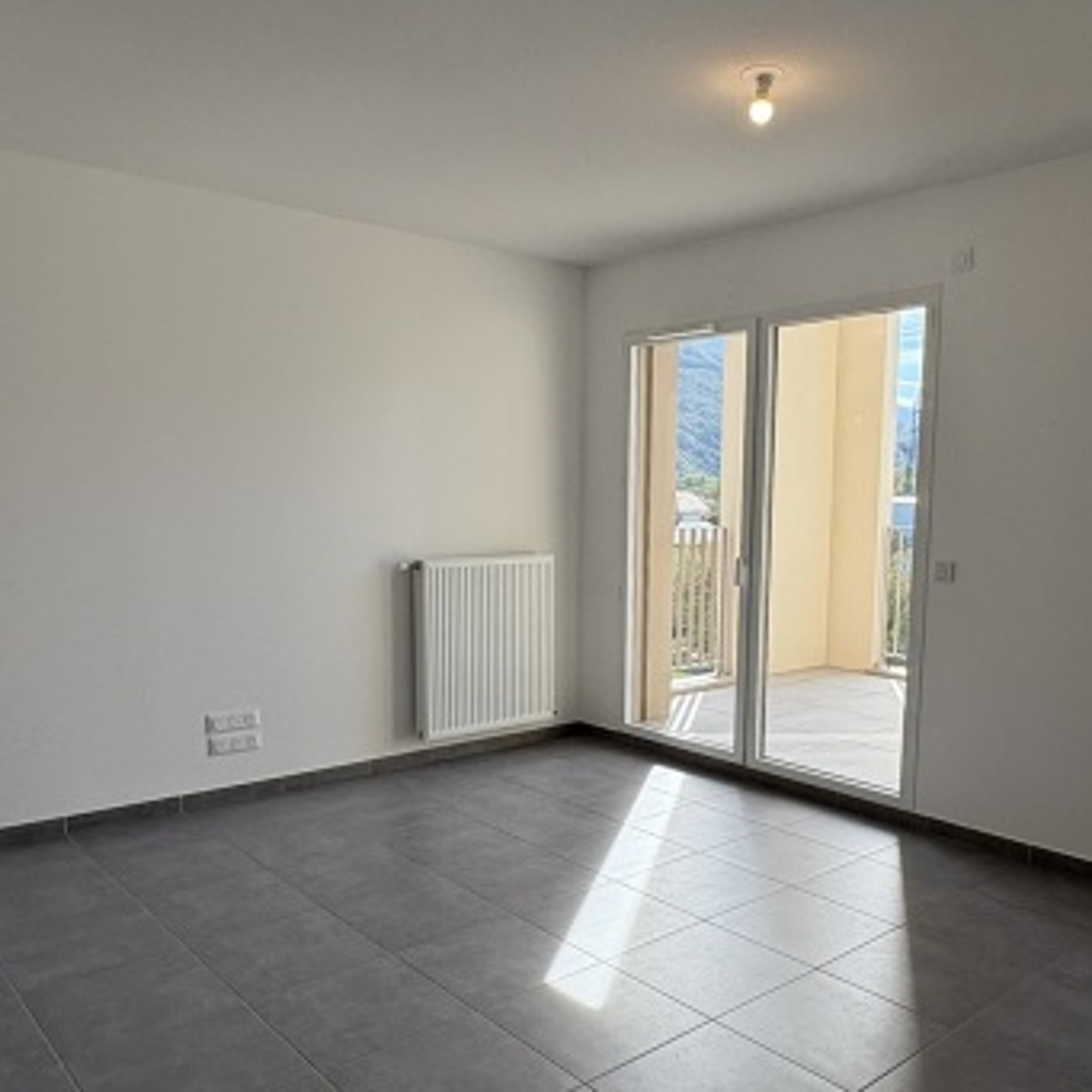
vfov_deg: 55.4
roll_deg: -0.4
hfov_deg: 55.4
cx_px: 624
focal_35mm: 29
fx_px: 1035
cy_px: 624
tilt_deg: -6.7
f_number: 2.2
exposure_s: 1/264
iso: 50
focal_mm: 2.22
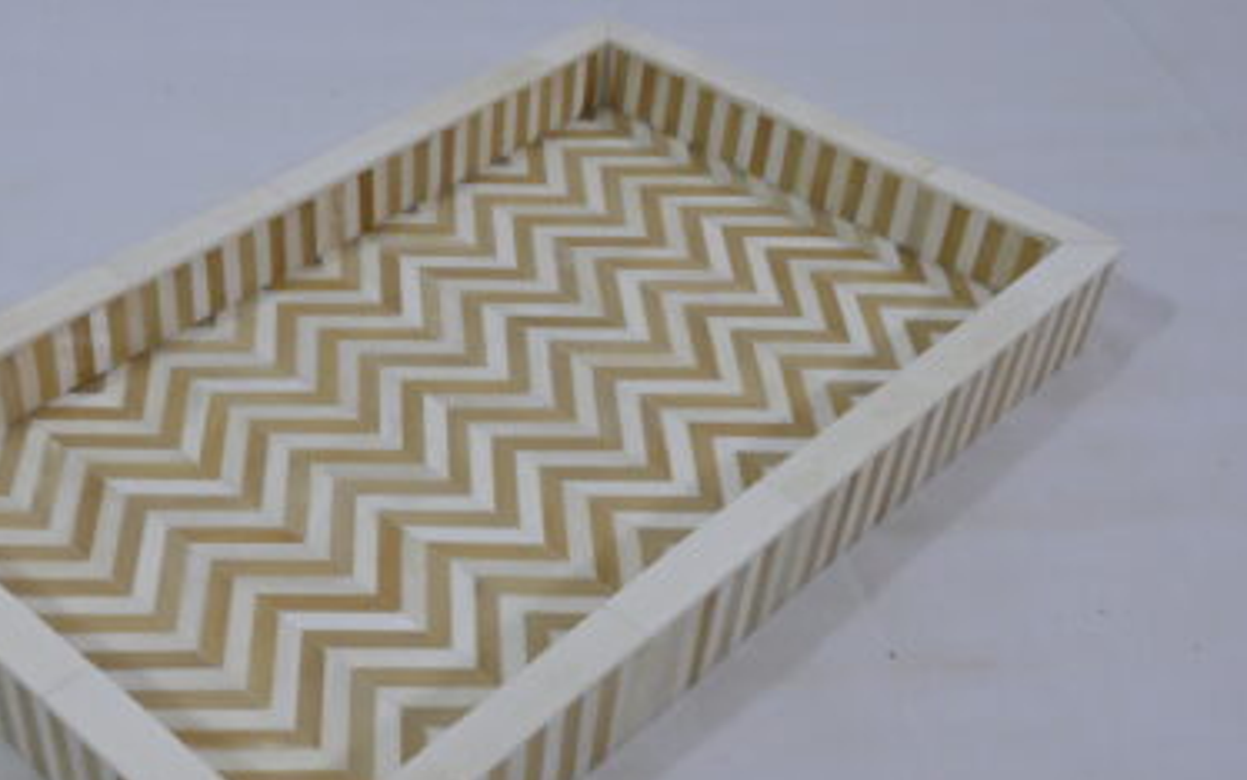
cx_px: 450
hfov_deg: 40.1
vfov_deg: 25.8
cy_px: 528
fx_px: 1694
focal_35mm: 50
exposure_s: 1/125
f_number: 9
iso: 500
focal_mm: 30.5
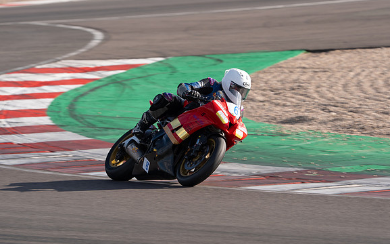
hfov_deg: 6.1
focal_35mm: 346
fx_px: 3676
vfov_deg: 3.8
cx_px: 195
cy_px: 125
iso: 200
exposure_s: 1/400
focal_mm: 330
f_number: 8
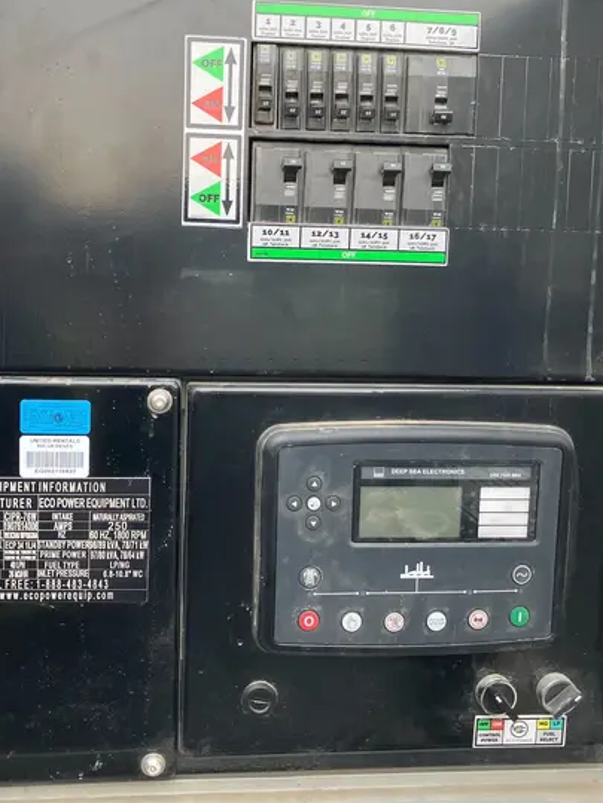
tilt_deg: -5.6
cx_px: 243
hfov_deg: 37.6
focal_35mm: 38
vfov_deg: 48.9
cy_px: 367
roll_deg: -0.1
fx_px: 883
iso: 125
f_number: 1.8
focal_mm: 3.99
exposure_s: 1/60
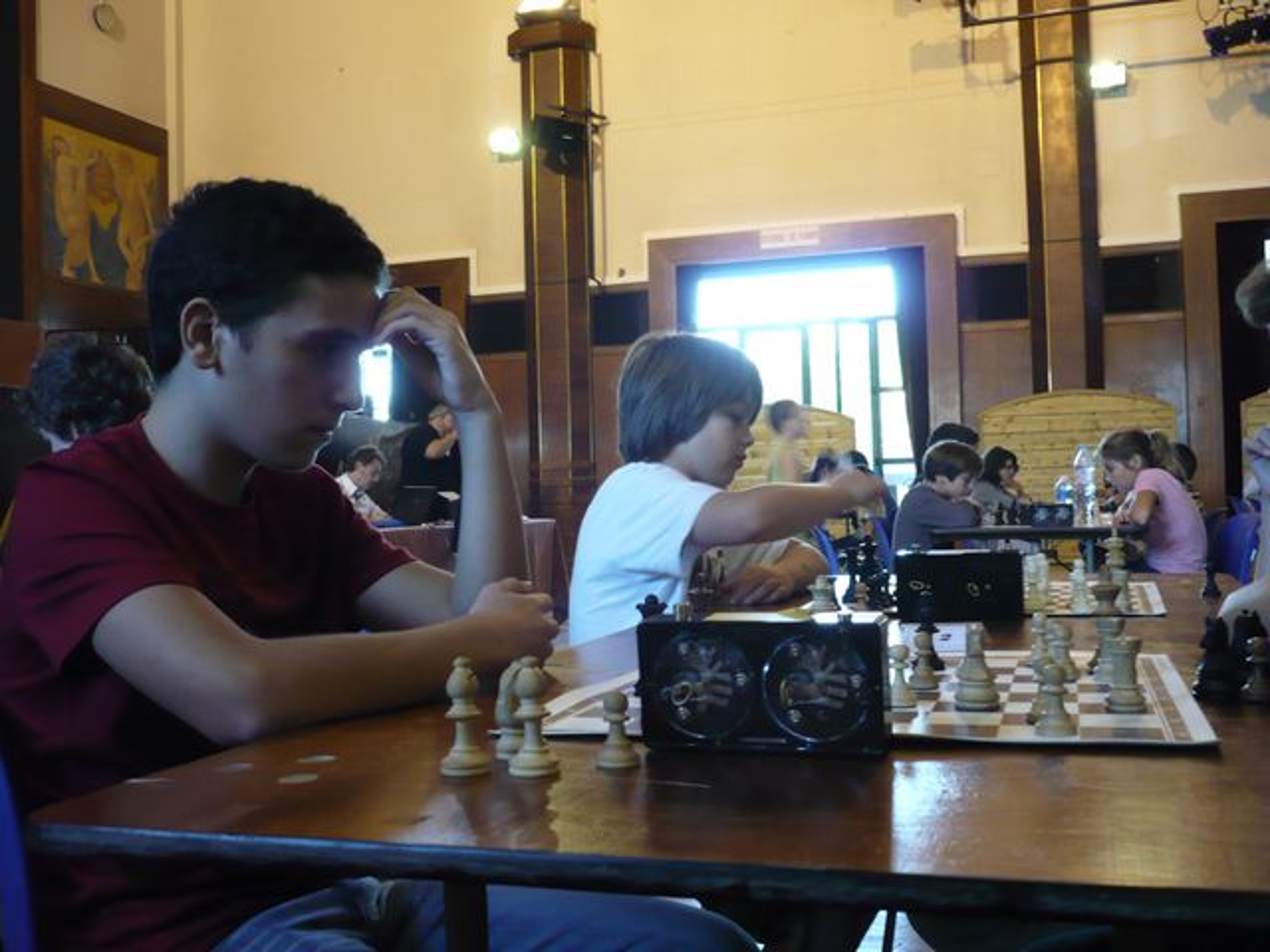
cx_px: 635
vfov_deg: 40.7
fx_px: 1284
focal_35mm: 35
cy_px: 476
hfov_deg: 52.6
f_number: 2.8
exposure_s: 1/20
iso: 200
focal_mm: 5.8
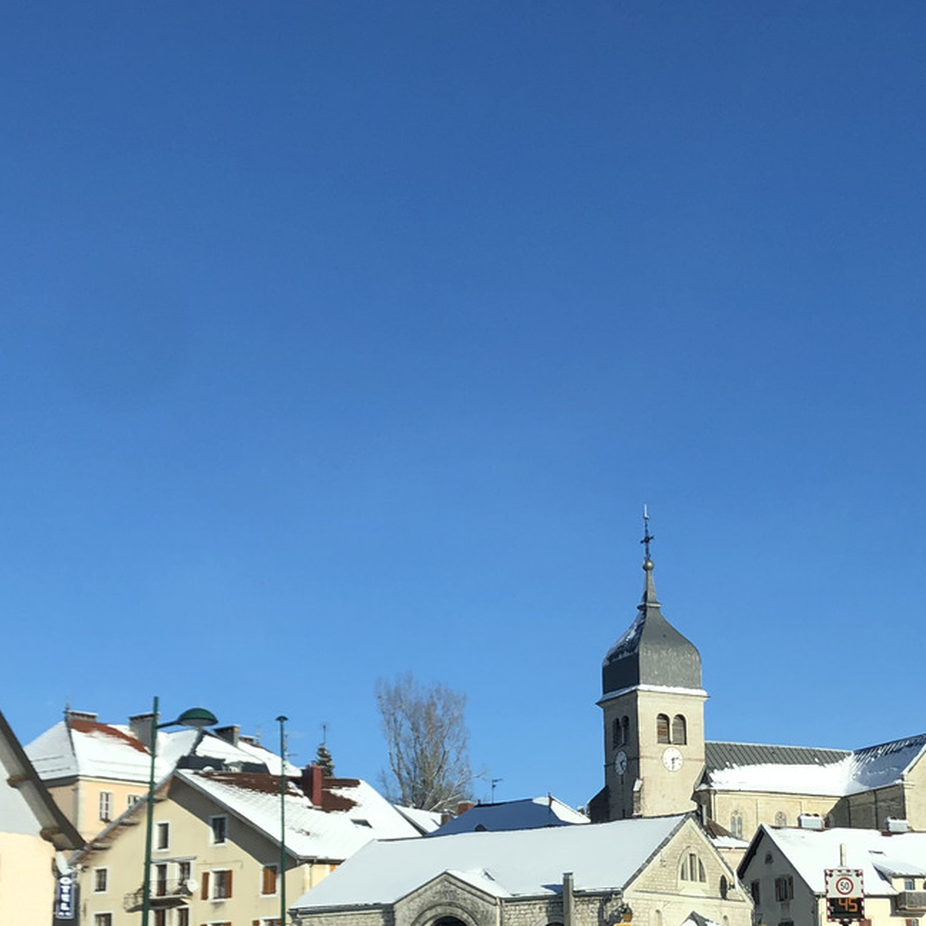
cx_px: 612
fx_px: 1846
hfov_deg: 28.0
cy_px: 682
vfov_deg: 27.8
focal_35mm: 61
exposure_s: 1/1919
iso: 20
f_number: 1.8
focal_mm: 4
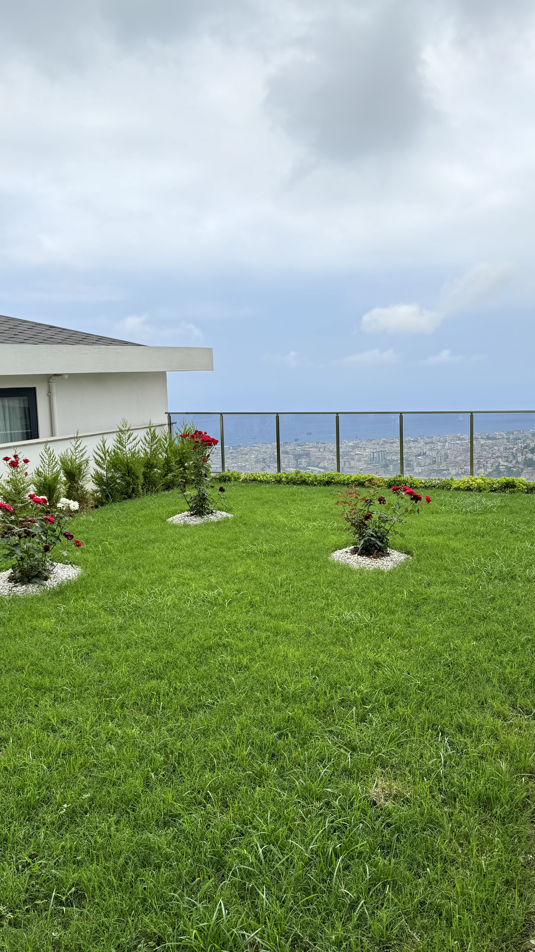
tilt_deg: -4.4
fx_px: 706
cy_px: 445
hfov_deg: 41.4
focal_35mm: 28
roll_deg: +1.1
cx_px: 300
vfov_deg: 67.8
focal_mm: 6.76
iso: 80
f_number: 1.78
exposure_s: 1/782
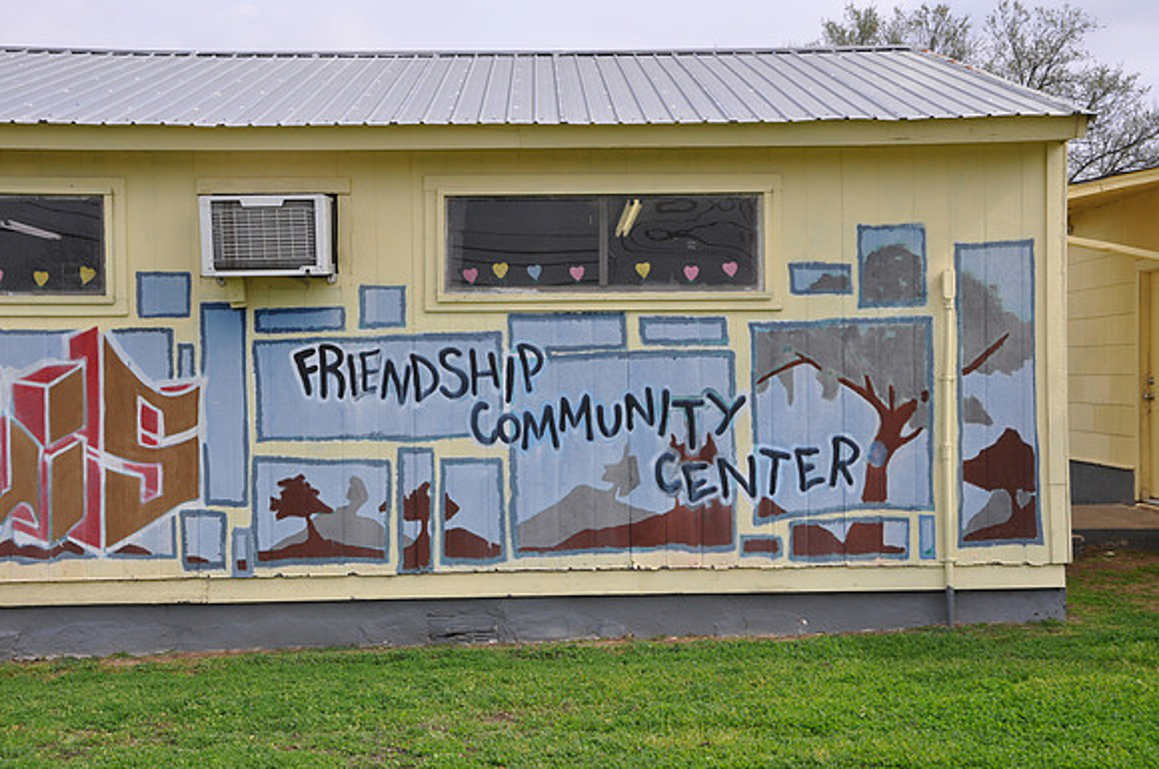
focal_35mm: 45
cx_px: 580
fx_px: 1447
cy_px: 384
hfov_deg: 43.7
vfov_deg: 29.8
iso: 200
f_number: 9
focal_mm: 30
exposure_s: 1/320
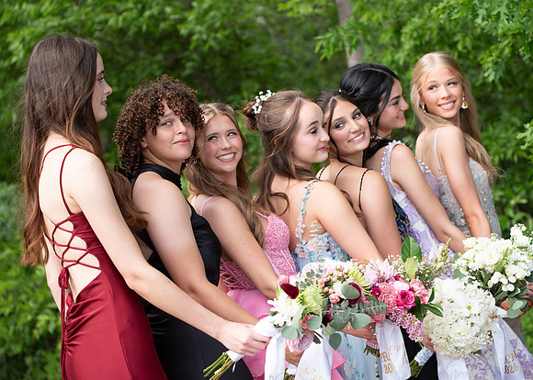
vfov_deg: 14.2
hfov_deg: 19.7
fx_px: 1532
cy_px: 192
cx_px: 322
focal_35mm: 101
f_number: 2.8
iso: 100
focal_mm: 70
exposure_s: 1/500
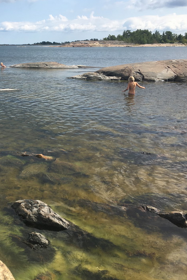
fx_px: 319
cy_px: 138
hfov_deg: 30.8
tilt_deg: -15.4
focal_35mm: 41
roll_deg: +0.6
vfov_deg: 47.4
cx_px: 10
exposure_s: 1/1538
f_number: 2.2
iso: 25
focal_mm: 4.15
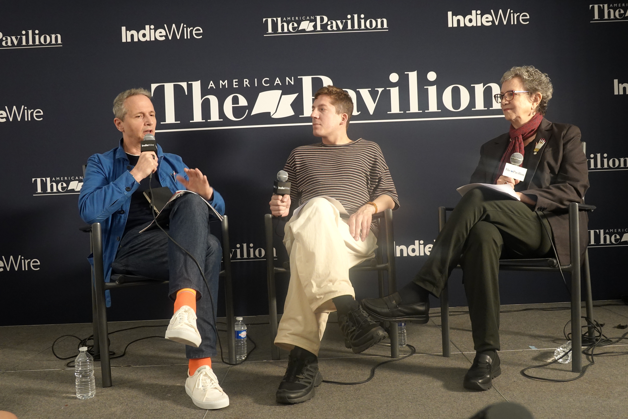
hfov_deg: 55.8
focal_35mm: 34
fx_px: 593
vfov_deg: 38.9
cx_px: 314
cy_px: 210
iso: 800
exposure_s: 1/60
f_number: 3.5
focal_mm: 12.76
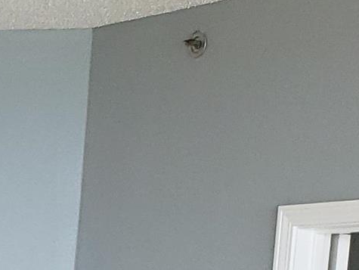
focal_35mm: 168
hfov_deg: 10.9
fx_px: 1744
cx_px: -312
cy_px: 724
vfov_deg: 8.0
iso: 100
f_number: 2.4
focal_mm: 4.3
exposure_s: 1/40
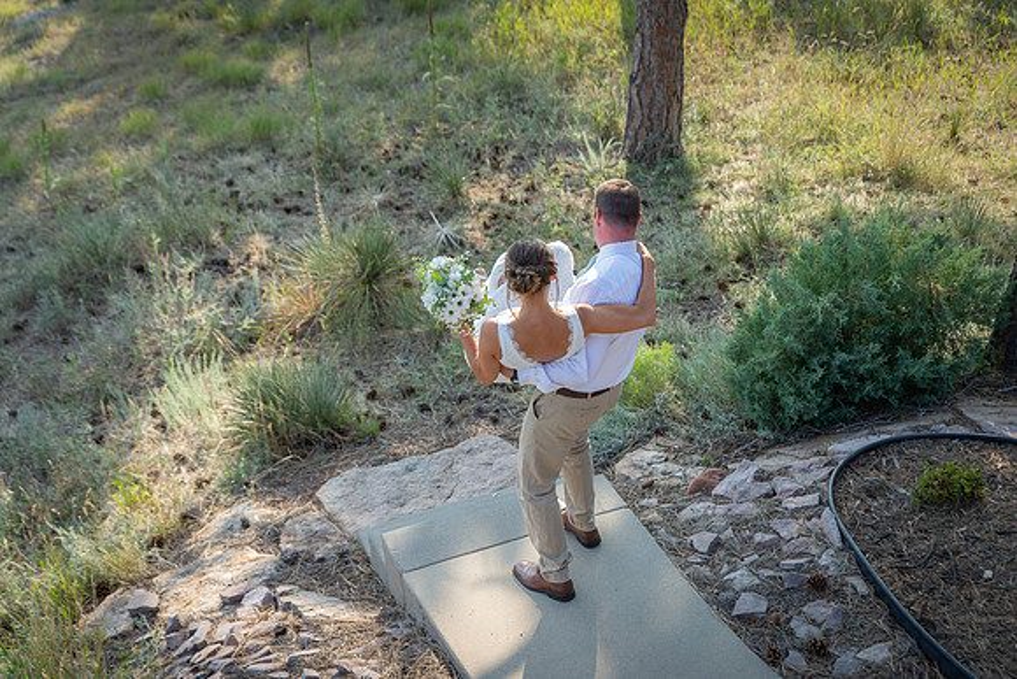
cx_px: 508
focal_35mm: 55
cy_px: 340
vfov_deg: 24.6
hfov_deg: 36.2
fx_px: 1554
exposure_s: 1/320
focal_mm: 55
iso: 125
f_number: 3.5
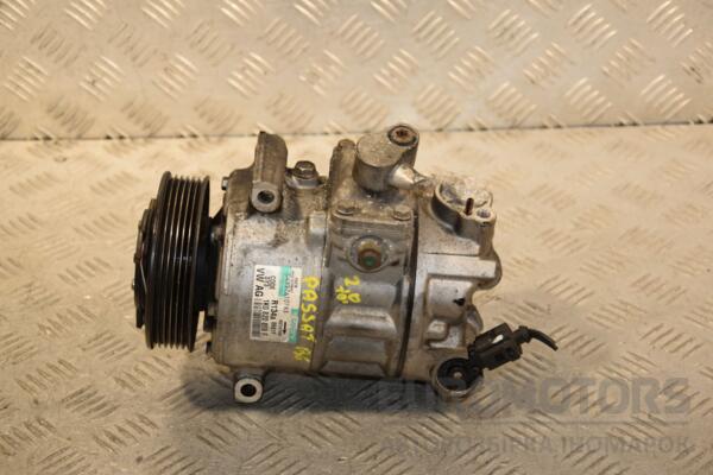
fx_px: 1485
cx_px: 356
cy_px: 238
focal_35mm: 75
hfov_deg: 27.0
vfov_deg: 18.2
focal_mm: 50
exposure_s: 1/200
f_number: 5.6
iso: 800
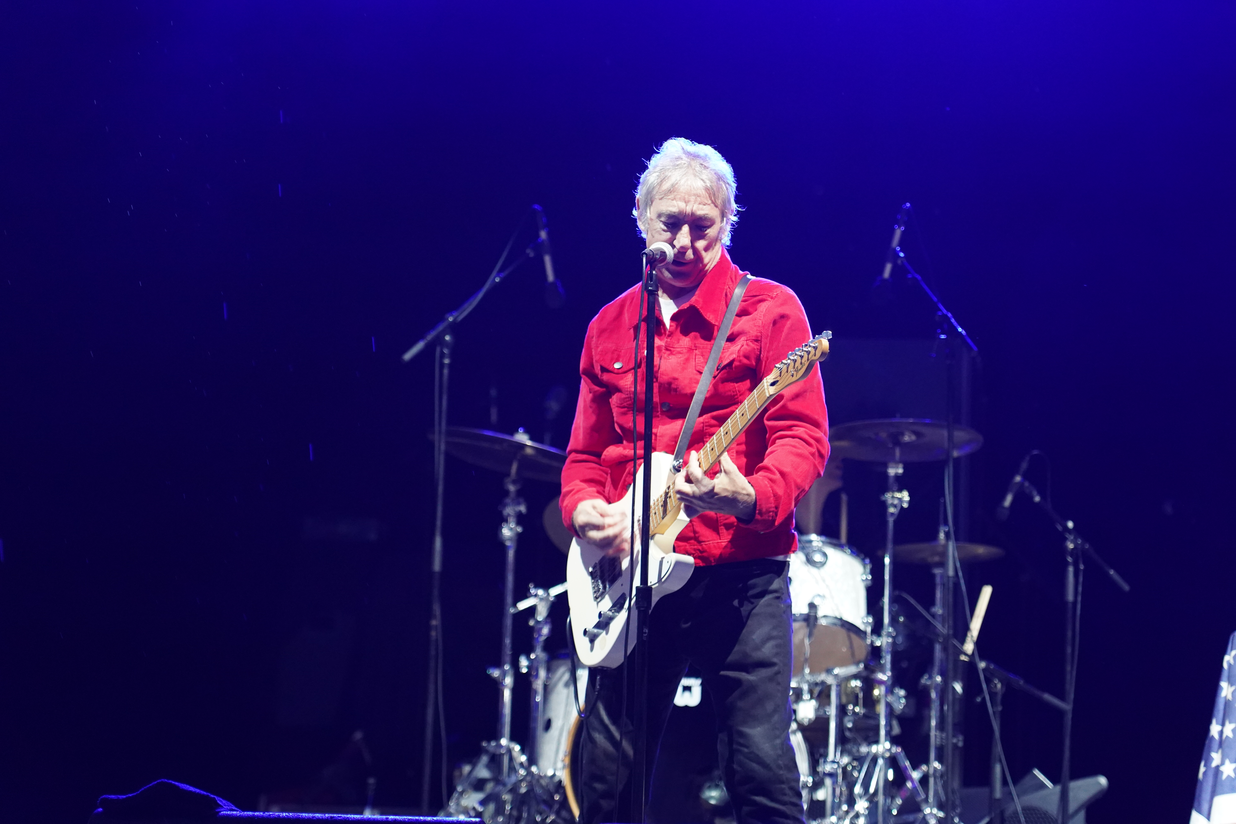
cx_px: 618
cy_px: 412
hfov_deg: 19.5
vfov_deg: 13.0
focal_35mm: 105
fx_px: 3605
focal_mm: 105
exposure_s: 1/160
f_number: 4
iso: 6400
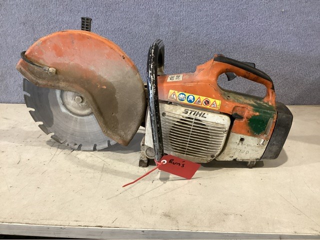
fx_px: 287
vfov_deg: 45.4
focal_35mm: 31
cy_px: 120
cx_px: 160
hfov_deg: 58.4
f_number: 2.4
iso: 320
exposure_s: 1/50
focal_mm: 3.3
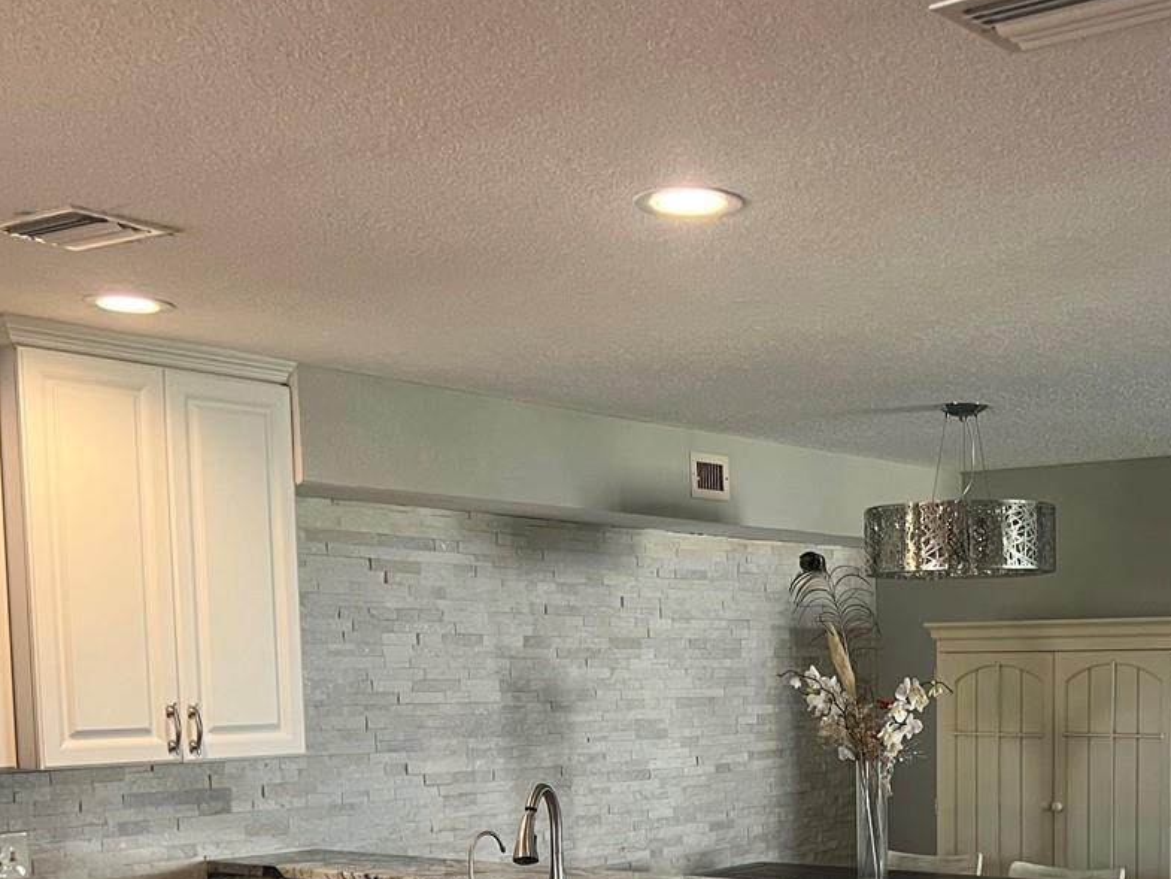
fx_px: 1793
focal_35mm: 53
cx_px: 871
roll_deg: +0.4
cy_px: 840
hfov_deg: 35.4
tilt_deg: -4.0
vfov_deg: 26.3
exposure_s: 1/60
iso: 100
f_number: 1.5
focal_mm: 5.7
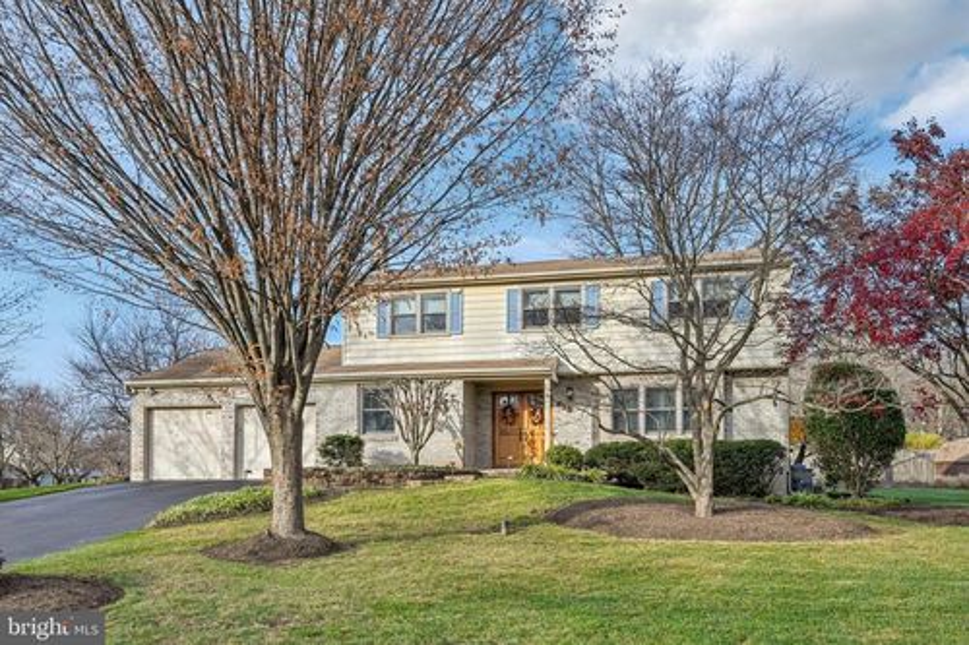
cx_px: 484
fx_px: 807
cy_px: 322
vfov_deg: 43.6
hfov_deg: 61.9
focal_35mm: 30
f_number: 8
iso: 800
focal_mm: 30
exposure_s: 1/1600
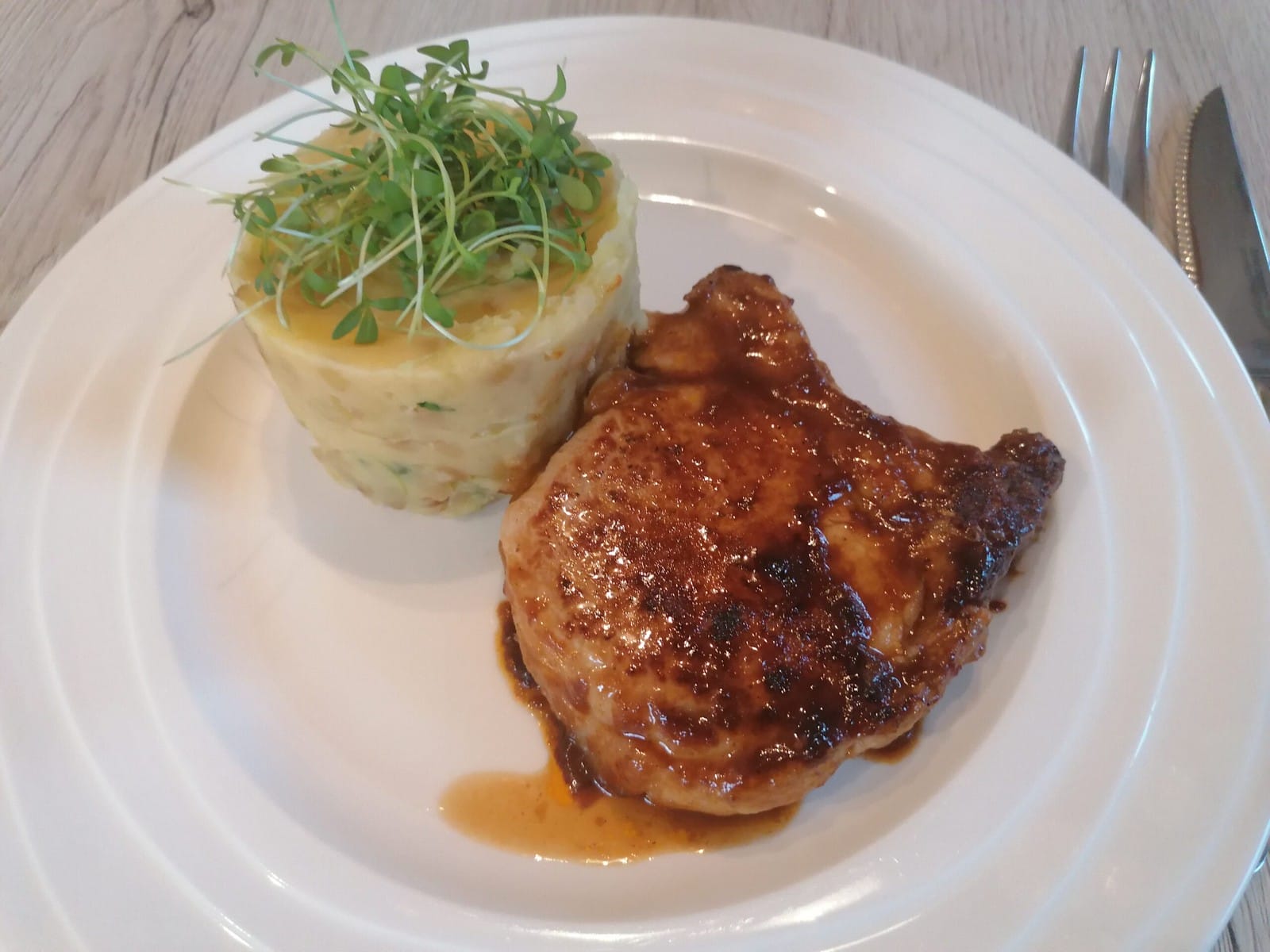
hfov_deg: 65.3
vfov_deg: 51.4
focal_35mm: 27
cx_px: 635
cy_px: 476
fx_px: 991
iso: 400
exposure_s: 1/33.3
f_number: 1.8
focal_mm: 4.75
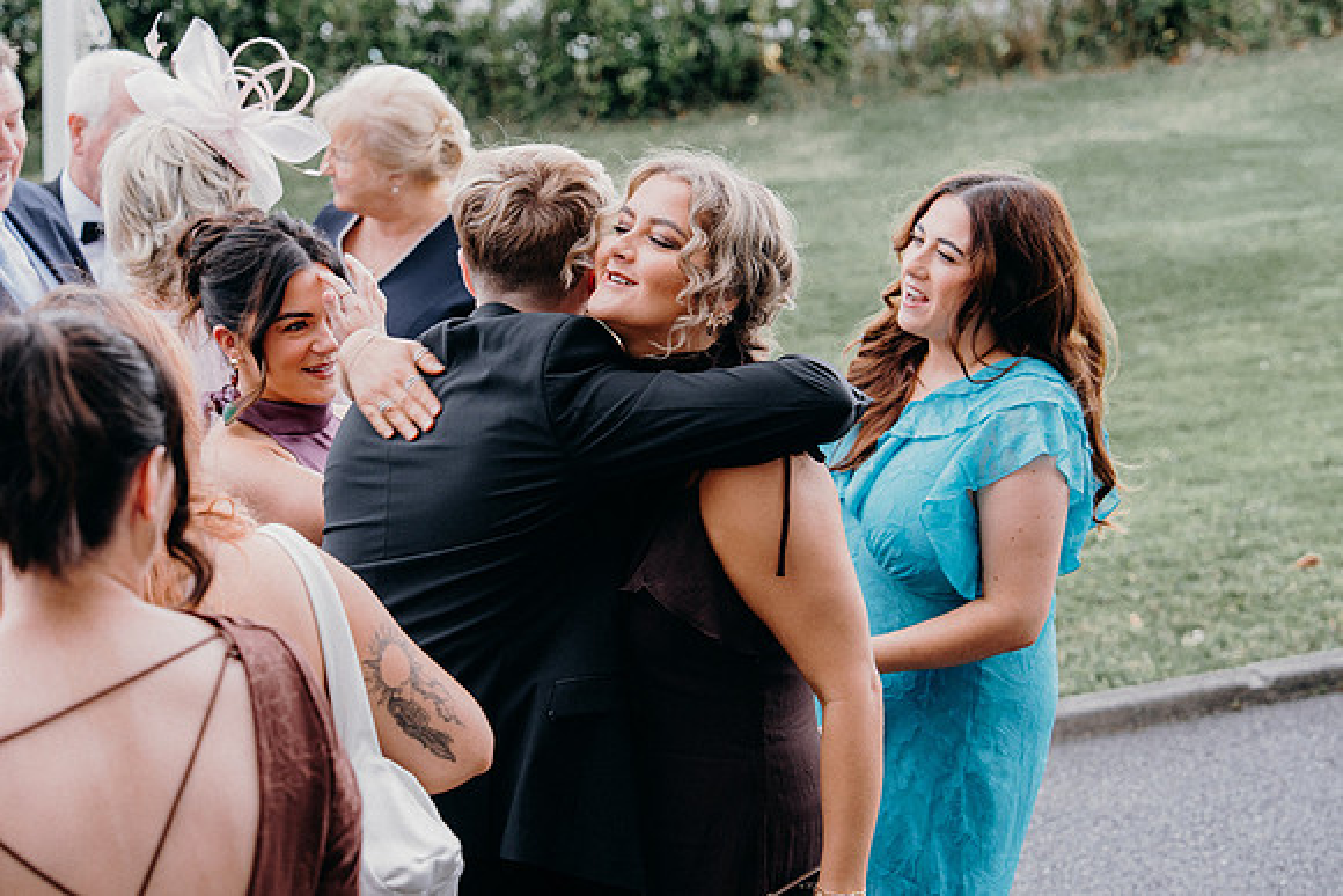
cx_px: 672
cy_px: 448
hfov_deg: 21.2
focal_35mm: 96
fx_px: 3582
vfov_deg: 14.3
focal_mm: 64
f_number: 3.5
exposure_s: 1/200
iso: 200
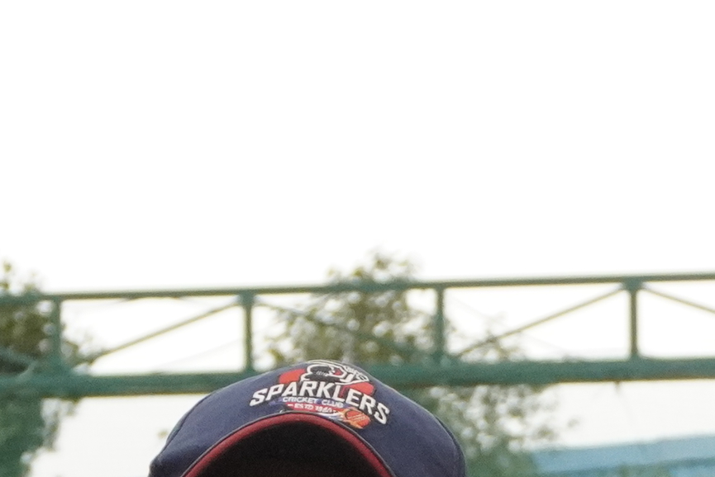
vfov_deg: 5.5
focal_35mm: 250
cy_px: 684
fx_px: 4968
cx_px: 747
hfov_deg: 8.2
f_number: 5.6
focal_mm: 34
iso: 3200
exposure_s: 1/1000
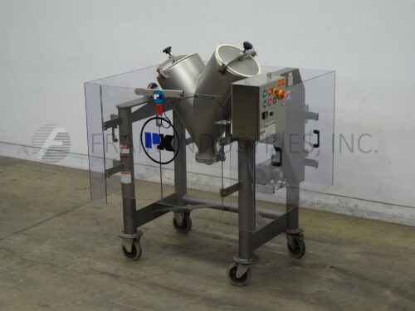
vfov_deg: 21.3
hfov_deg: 28.2
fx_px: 827
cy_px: 156
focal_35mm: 69
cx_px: 208
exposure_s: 1/80
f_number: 4.5
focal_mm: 10.86
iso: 400
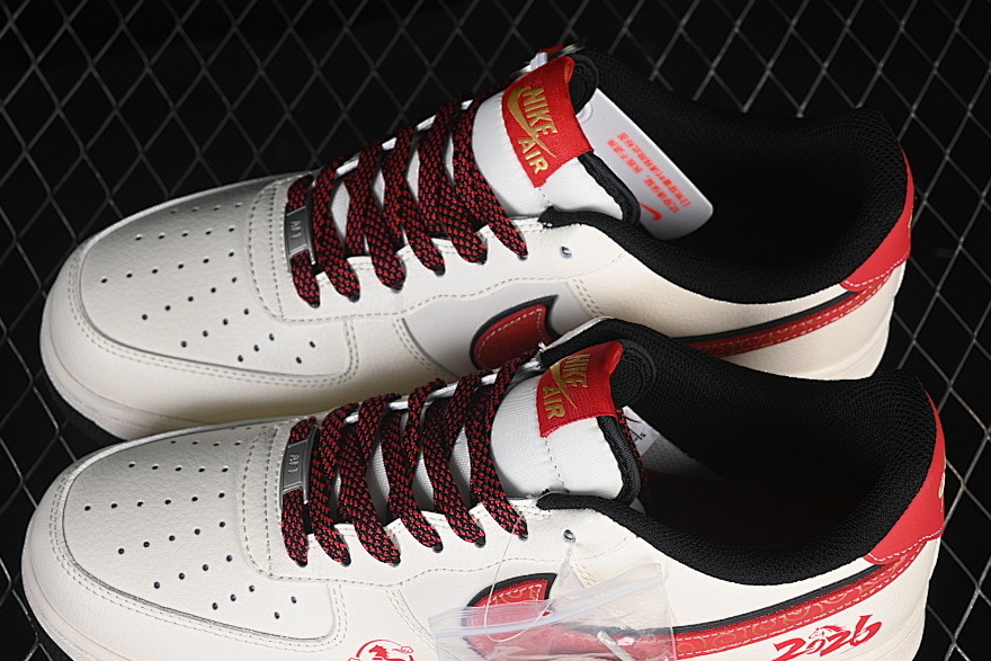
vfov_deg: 14.9
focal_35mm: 92
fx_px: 2533
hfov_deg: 22.1
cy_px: 390
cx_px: 485
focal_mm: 50
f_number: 7.1
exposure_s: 1/80
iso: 160
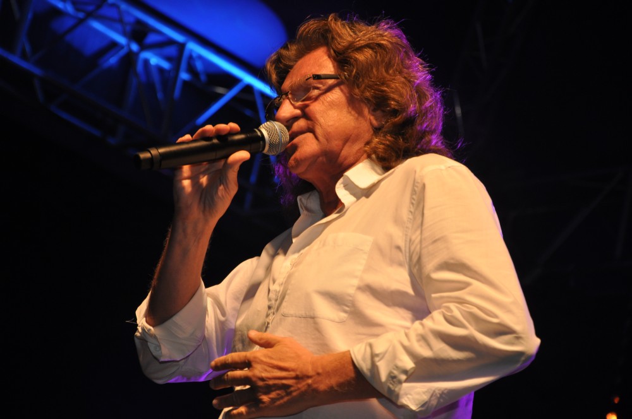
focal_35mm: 147
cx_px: 316
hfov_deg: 14.0
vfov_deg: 9.3
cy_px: 210
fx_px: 2577
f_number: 5.6
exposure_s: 1/125
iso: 360
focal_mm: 98
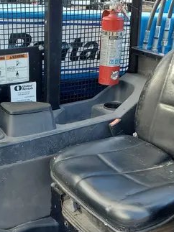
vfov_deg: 32.5
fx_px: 396
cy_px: 146
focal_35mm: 59
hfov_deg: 24.5
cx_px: 44
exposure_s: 1/186
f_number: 2.4
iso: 50
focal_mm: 4.3
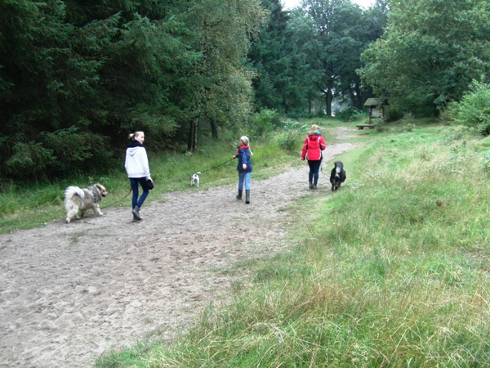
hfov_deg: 50.1
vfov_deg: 38.7
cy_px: 184
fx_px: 524
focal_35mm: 37
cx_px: 245
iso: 100
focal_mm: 6.42
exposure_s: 1/100
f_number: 3.6
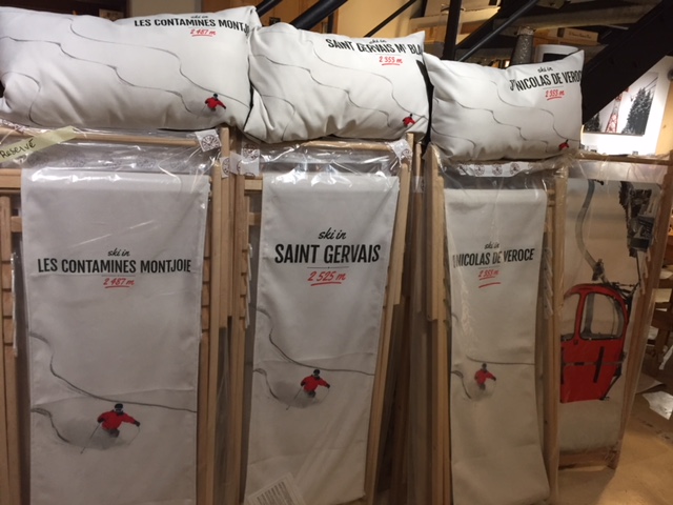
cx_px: 336
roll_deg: -4.4
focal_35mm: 29
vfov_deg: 48.2
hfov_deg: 61.7
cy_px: 252
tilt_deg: -15.8
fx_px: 564
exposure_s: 1/33
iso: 160
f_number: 2.2
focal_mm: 4.15
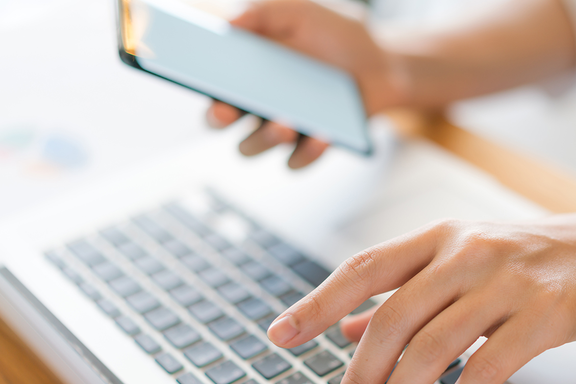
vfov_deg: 18.6
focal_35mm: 73
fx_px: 1168
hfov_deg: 27.6
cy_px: 241
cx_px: 374
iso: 100
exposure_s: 1/160
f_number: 1.8
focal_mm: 55
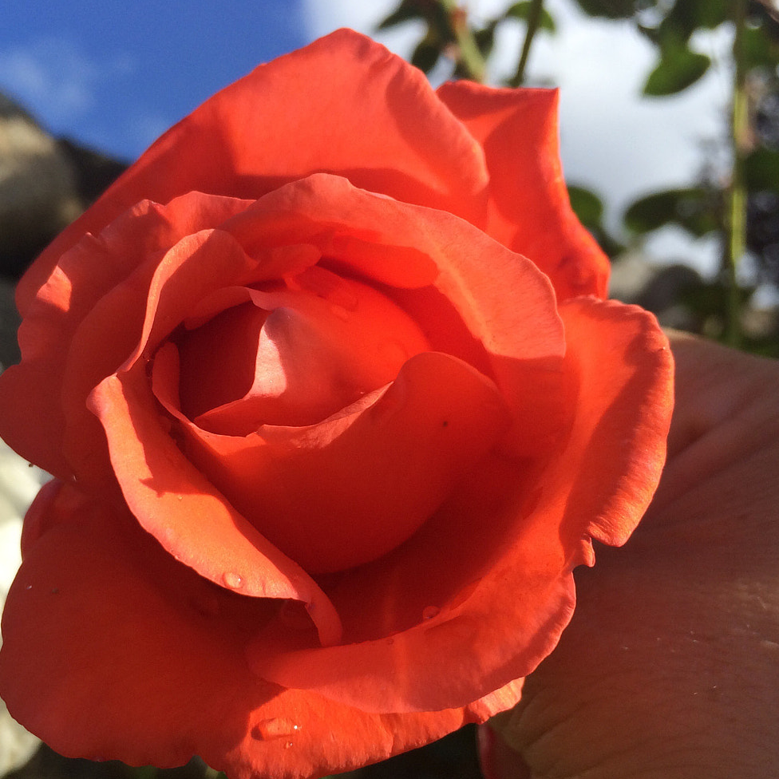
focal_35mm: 42
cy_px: 456
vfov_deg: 39.9
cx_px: 313
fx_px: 1069
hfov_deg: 39.9
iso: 32
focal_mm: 4.15
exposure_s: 1/1208
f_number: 2.2
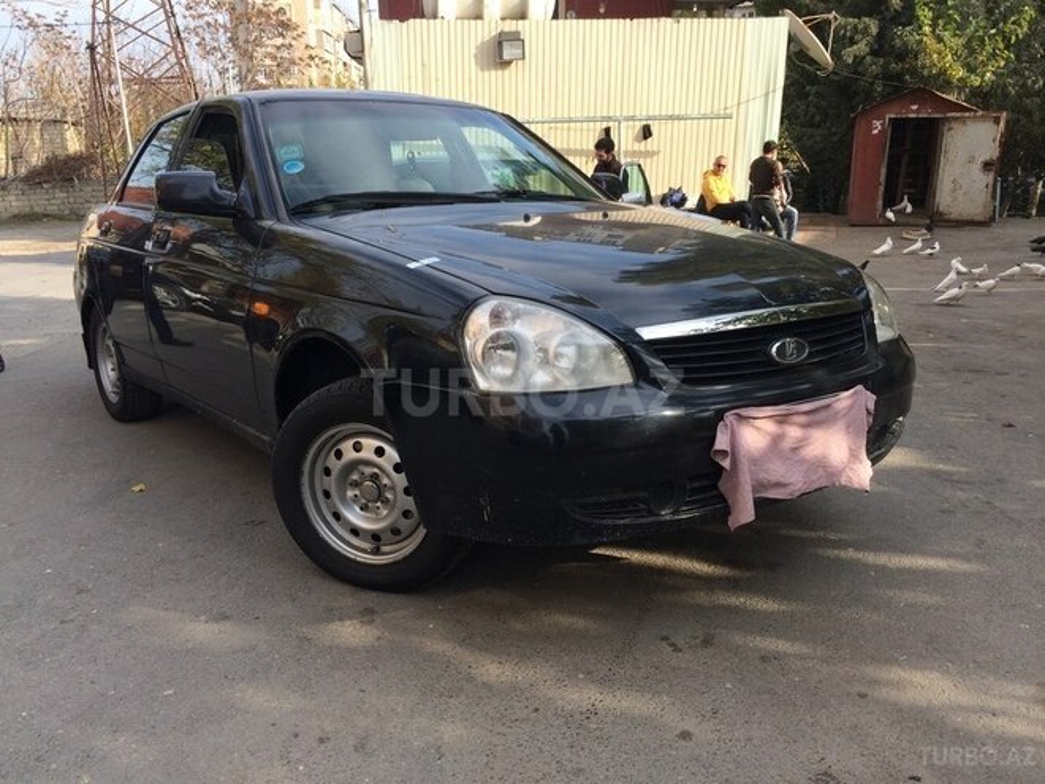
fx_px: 875
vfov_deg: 48.2
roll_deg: -0.9
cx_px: 522
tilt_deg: -16.8
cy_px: 392
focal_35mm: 29
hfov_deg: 61.7
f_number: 2.2
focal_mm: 4.15
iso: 32
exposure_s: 1/733
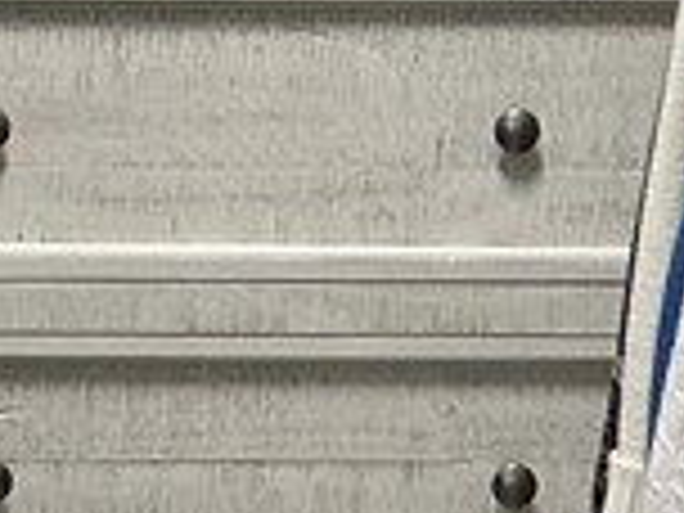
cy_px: -176
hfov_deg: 10.1
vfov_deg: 7.5
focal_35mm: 195
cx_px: 104
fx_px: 3853
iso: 100
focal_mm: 3
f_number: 1.8
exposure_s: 1/60
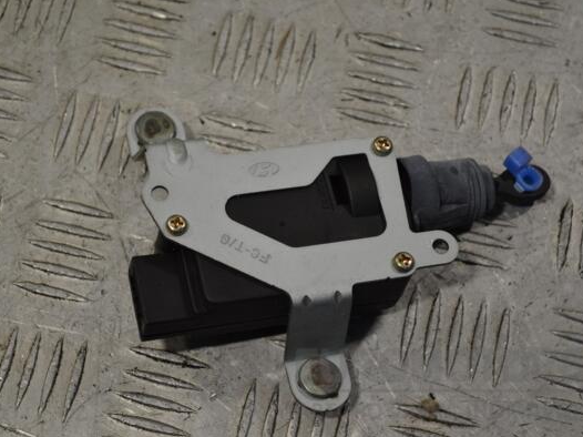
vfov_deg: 16.3
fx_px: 1524
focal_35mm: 91
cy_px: 217
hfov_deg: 21.6
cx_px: 275
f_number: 5.6
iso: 320
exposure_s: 1/125
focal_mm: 55
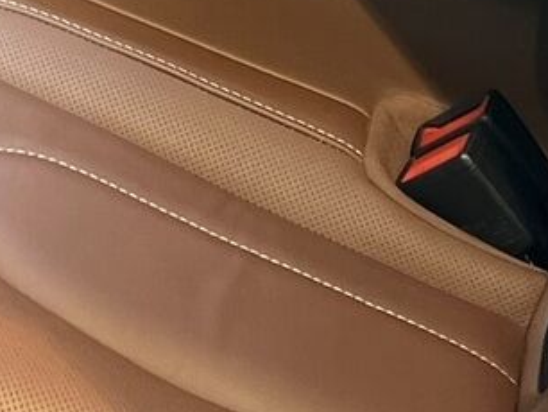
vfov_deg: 9.4
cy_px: -485
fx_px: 2297
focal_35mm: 145
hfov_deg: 13.4
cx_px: 19
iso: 200
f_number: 1.5
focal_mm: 5.7
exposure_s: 1/50
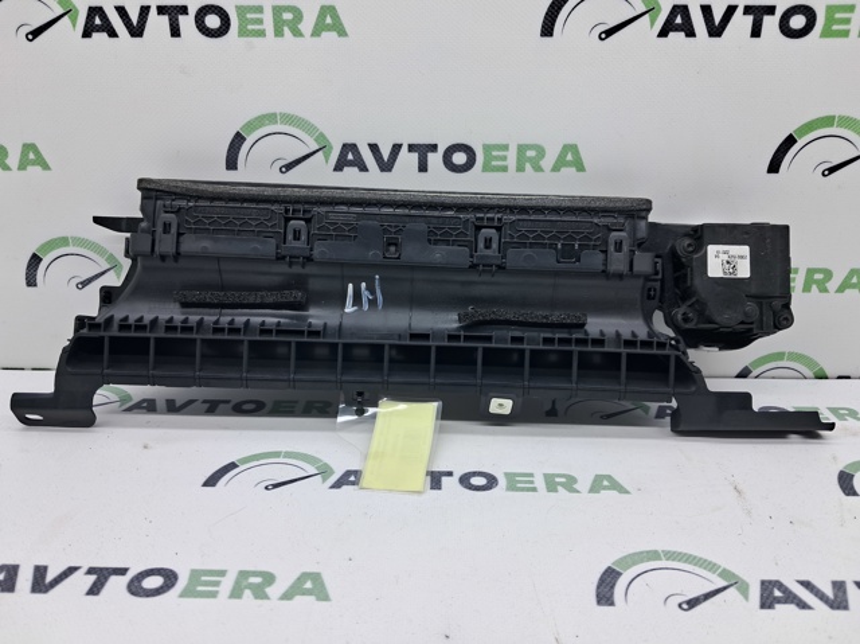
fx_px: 670
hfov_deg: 65.4
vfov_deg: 51.3
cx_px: 430
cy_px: 322
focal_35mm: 27
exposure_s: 1/100
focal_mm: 4
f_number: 1.8
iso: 50
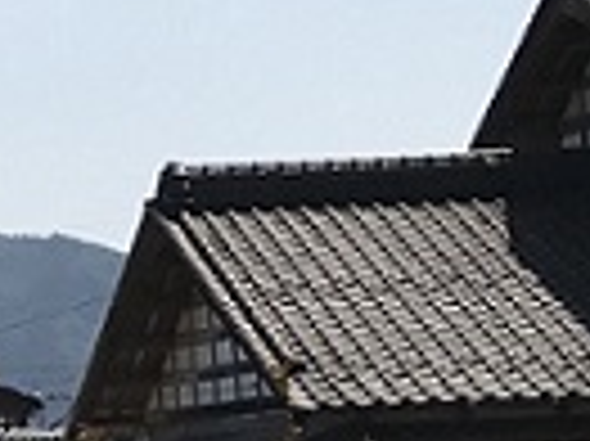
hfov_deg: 8.3
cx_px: -905
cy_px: 176
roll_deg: +4.1
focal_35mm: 217
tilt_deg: +5.0
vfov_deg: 6.8
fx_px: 3695
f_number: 1.8
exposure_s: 1/4566
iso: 20
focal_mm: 3.99
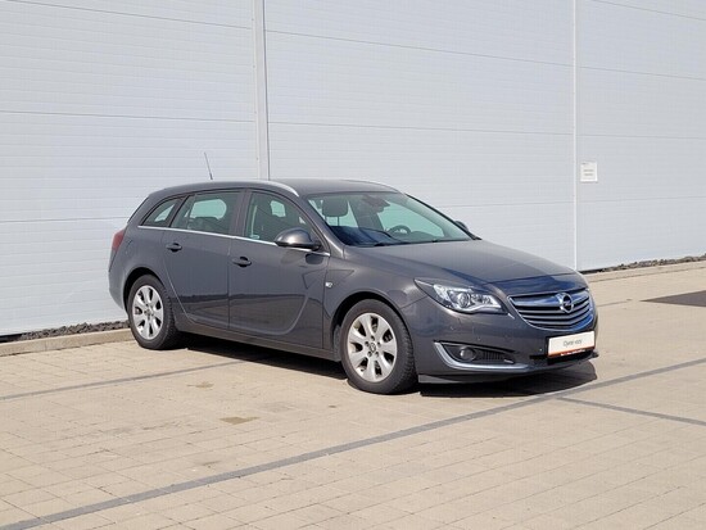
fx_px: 531
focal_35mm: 26
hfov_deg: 67.3
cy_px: 265
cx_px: 353
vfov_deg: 53.1
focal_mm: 5.4
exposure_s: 1/3126
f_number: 1.8
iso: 40
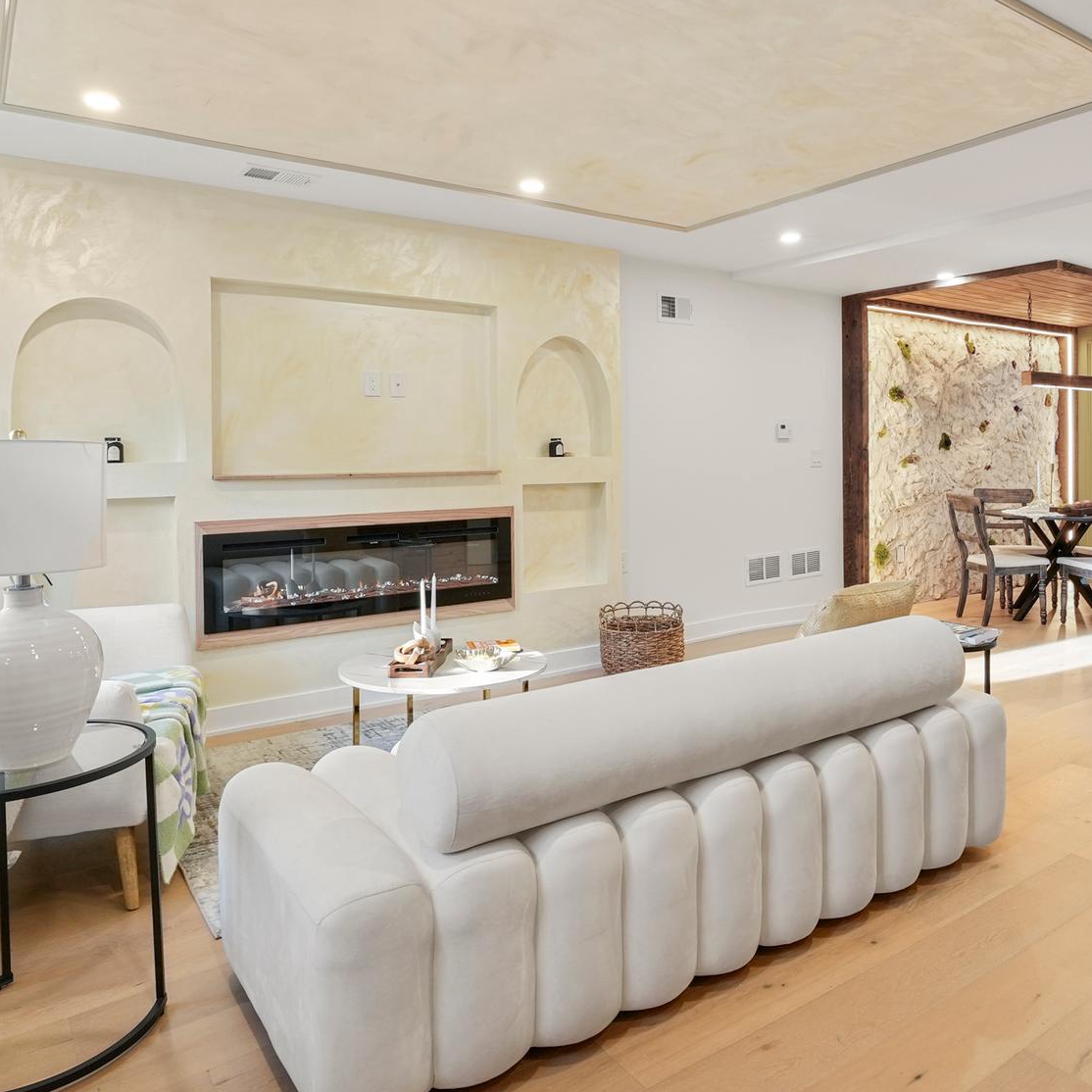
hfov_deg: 62.7
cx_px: 617
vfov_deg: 62.6
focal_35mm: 25
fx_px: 892
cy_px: 461
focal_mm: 16
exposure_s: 1/8
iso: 800
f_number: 10
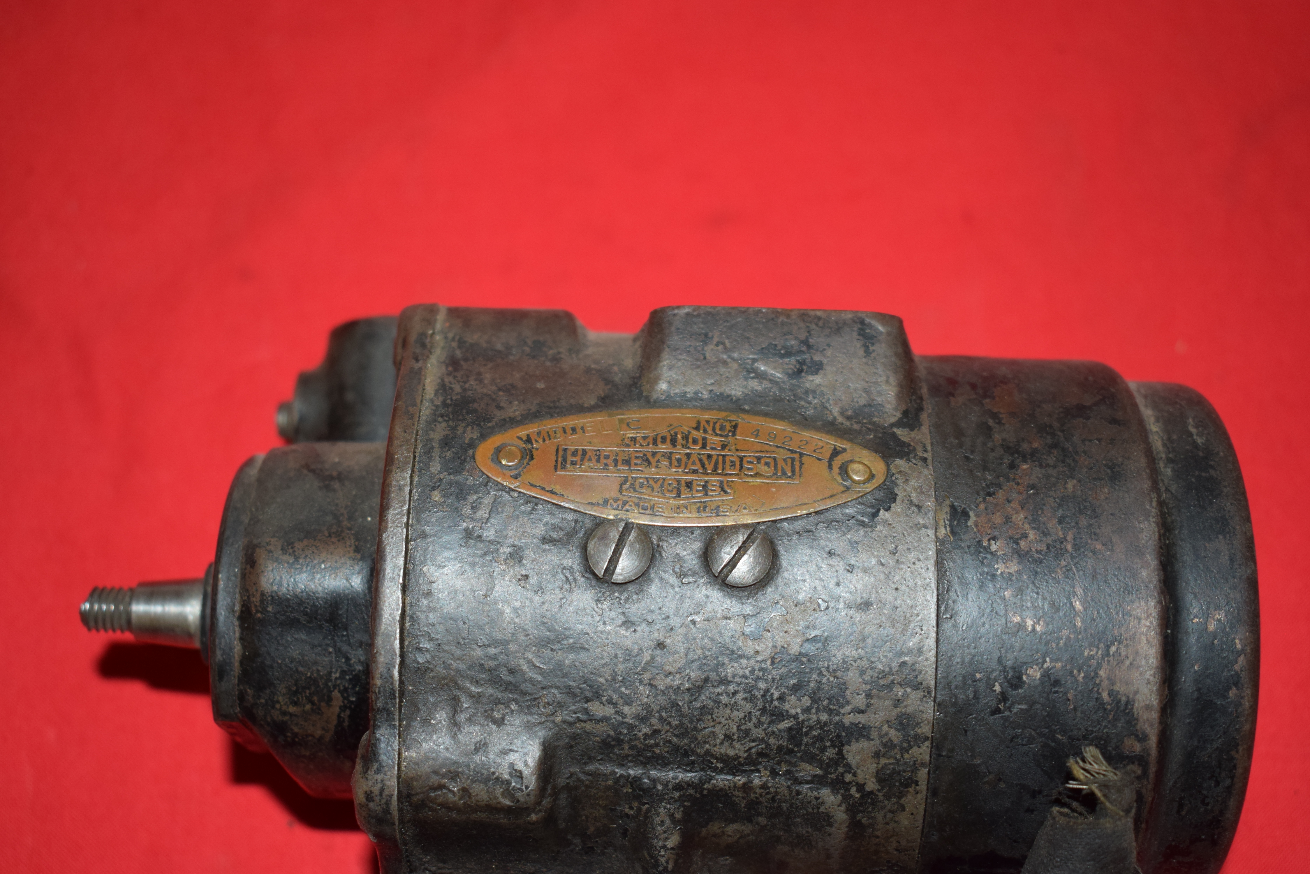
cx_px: 655
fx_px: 1911
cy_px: 437
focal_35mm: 52
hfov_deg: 37.8
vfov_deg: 25.8
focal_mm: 35
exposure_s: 1/160
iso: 640
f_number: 5
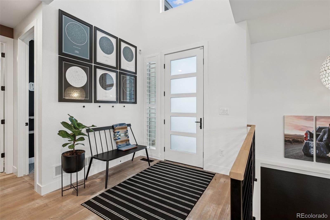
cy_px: 110
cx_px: 165
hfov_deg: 95.0
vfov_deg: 72.0
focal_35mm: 16
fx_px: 151
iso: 100
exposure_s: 1/1.25
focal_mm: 16.5
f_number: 11
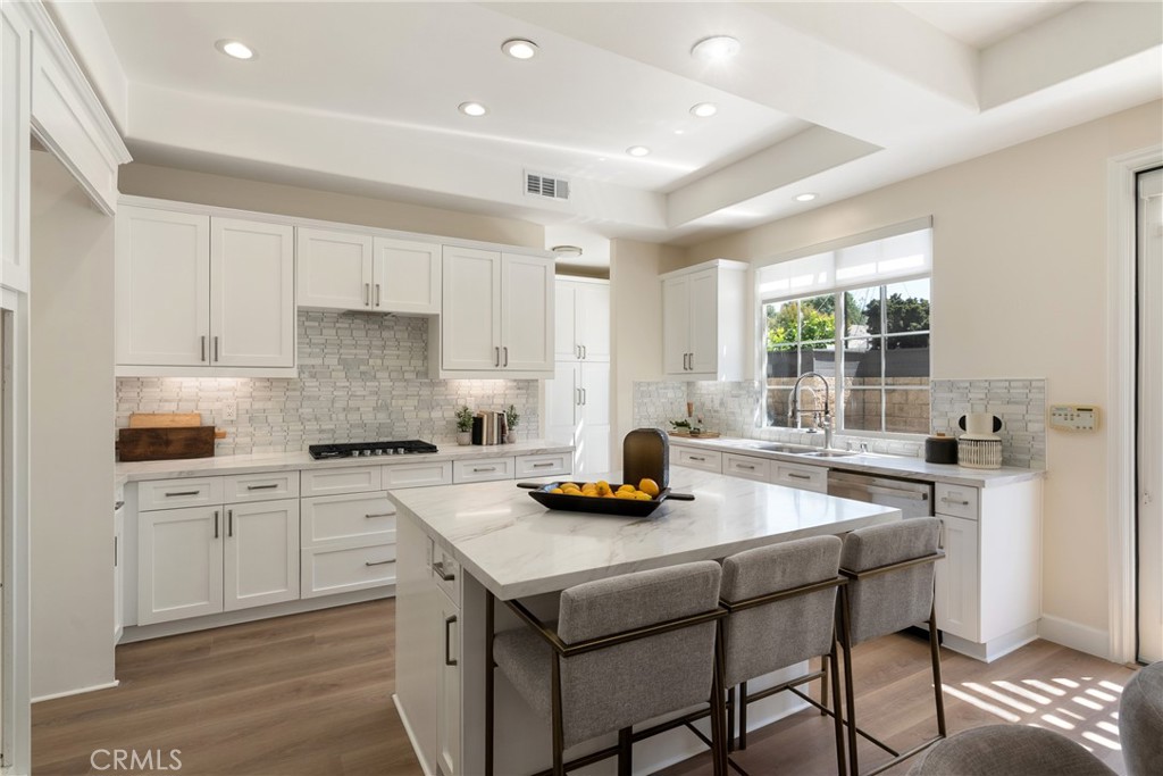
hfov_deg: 93.3
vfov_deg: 70.5
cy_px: 388
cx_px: 582
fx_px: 549
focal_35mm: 17
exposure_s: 1/20
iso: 320
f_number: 9
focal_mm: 17
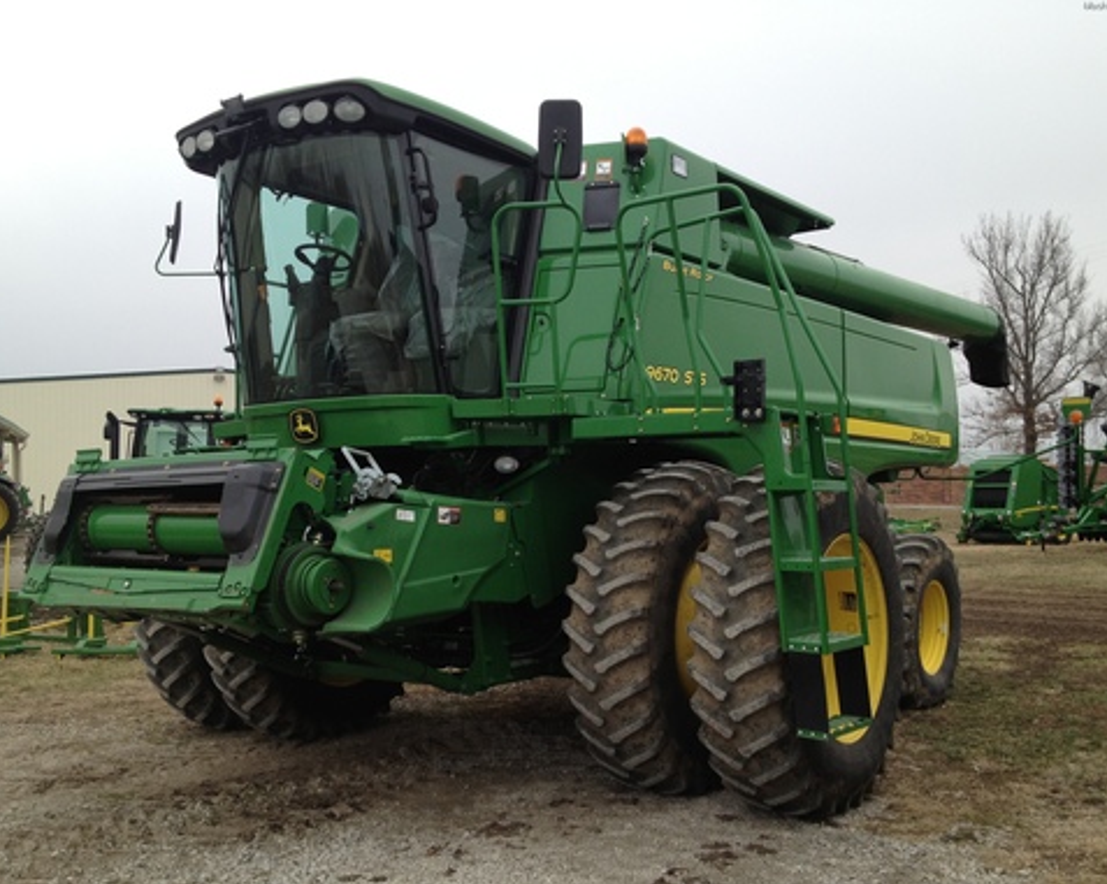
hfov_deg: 46.9
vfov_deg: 38.2
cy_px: 469
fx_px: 1277
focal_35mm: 39
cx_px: 538
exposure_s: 1/262
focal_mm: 4.28
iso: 50
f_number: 2.4
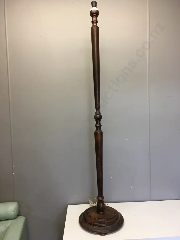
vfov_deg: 61.7
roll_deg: +0.8
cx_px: 90
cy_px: 120
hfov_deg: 48.2
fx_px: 201
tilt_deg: -1.9
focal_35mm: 29
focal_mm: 4.15
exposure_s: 1/33
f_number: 2.2
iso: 32
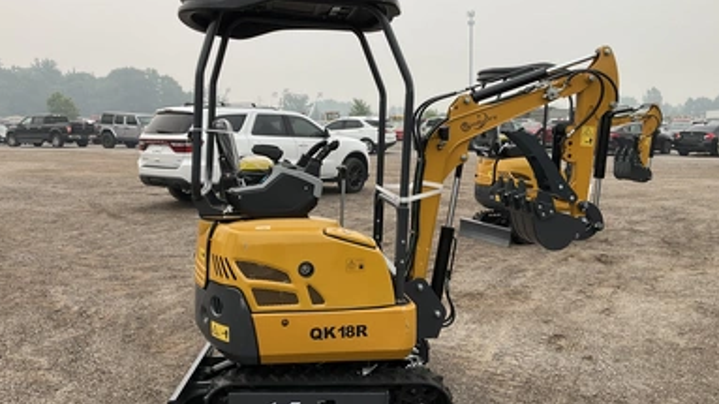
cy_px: 190
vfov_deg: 35.6
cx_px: 345
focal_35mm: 33
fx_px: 629
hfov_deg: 59.5
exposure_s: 1/329
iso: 25
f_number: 1.8
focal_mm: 3
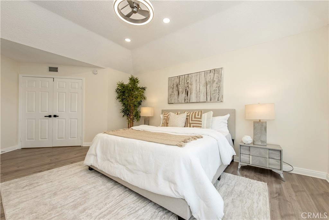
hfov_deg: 104.2
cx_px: 164
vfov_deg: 81.2
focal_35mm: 14
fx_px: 128
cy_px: 110
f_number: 5.6
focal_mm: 14
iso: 280
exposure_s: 1/125
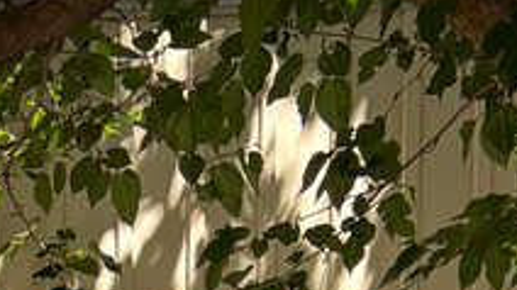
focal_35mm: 205
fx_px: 2809
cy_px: 1262
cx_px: -597
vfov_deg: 5.1
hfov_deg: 9.6
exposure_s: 1/920
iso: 50
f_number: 1.6
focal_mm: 5.96
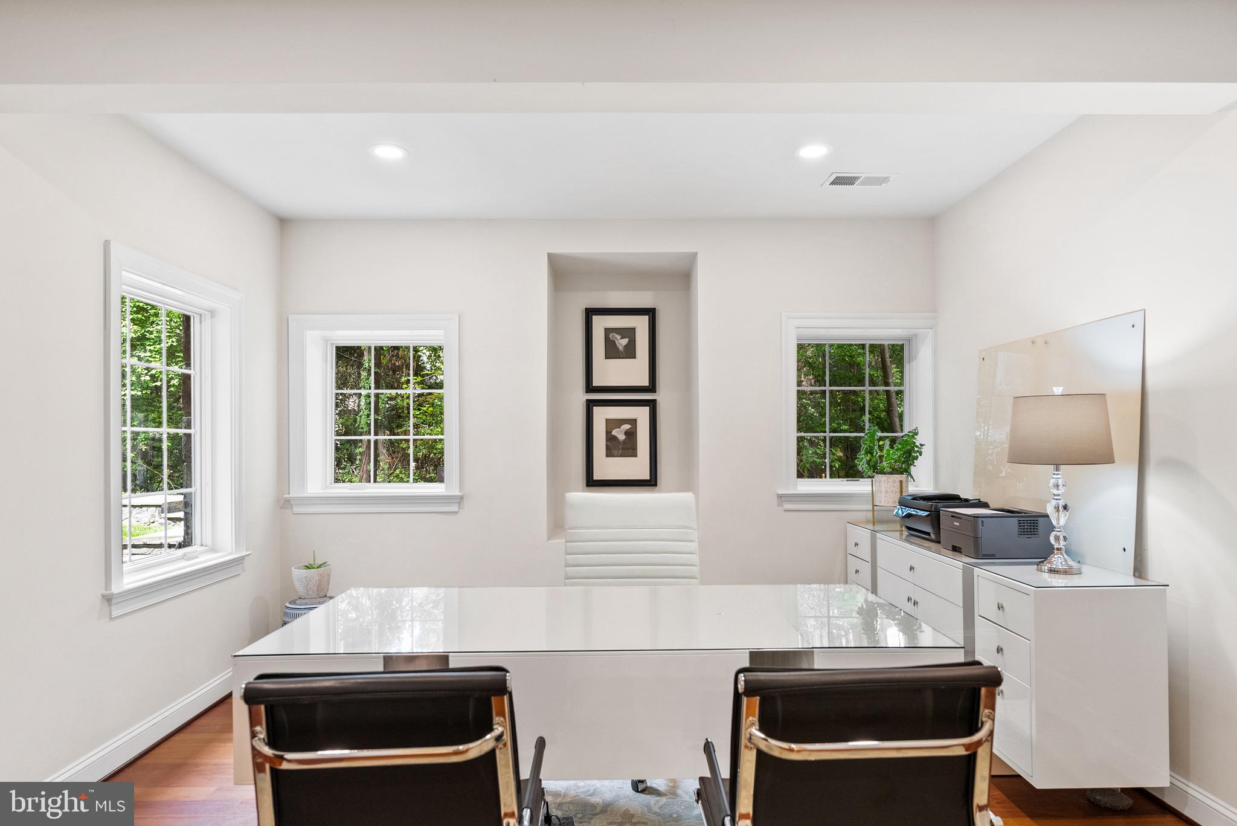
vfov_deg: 62.0
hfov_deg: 84.0
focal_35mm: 20
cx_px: 618
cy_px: 413
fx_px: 687
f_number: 4
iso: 800
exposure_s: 1/25
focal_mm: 20
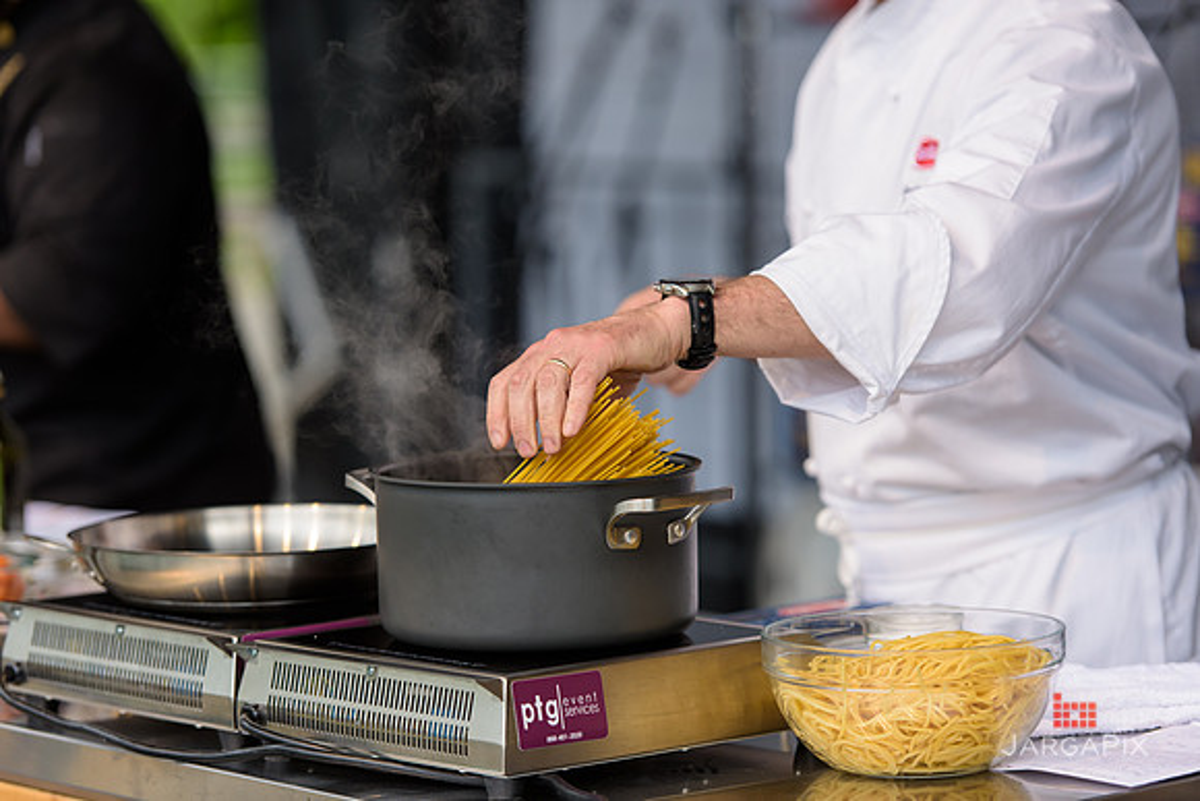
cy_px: 400
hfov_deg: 15.2
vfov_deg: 10.2
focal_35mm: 135
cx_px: 600
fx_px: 4501
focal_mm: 135
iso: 250
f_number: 3.2
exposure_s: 1/1250
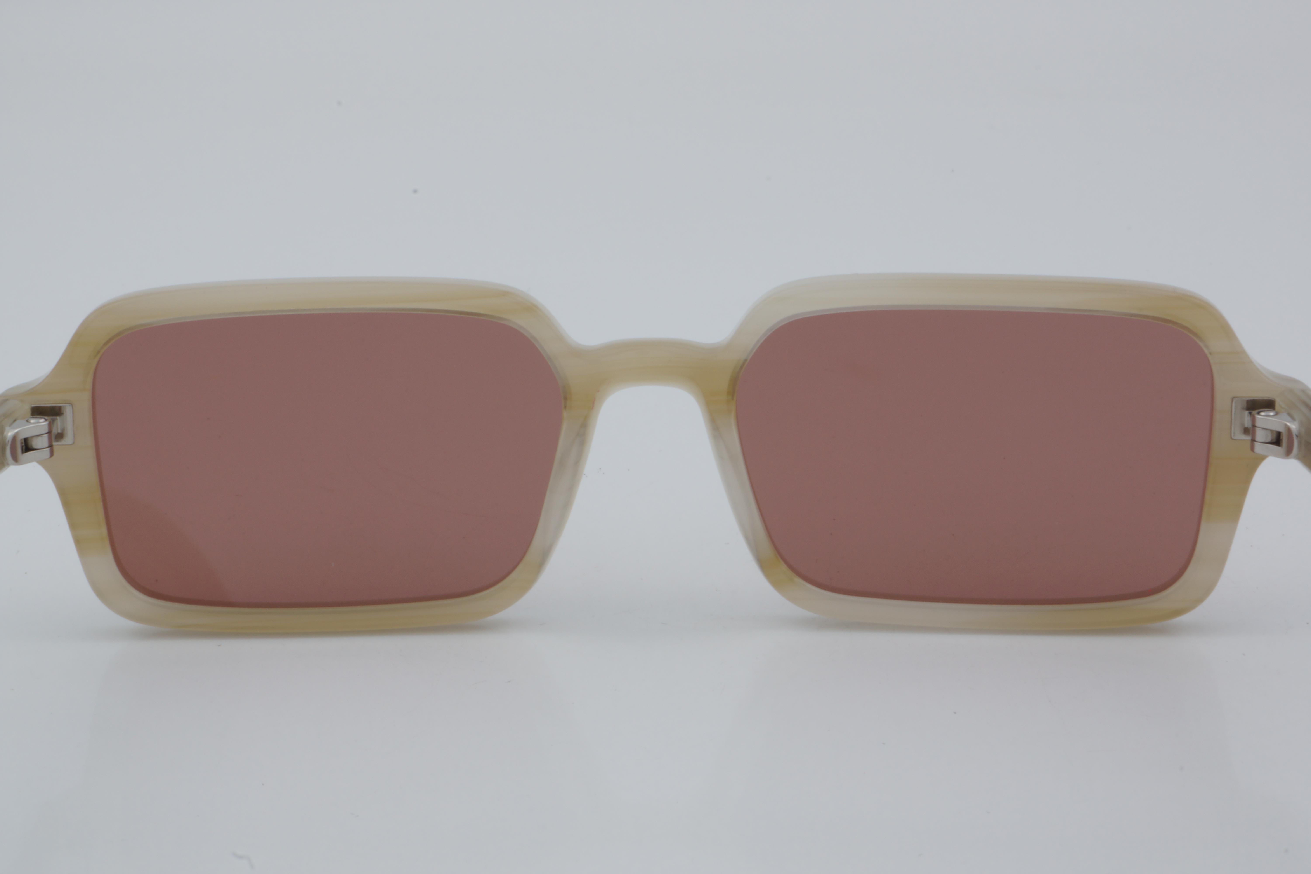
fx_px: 3004
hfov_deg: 24.6
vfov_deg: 16.6
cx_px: 656
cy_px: 437
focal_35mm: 82
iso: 100
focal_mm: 55
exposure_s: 1/4
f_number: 32
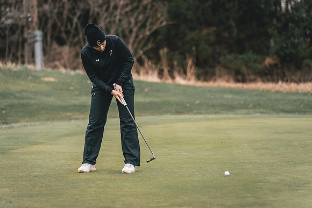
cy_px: 90
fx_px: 1595
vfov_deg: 7.5
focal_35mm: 184
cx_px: 141
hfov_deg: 11.2
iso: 640
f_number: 2.8
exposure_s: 1/4000
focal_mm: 150
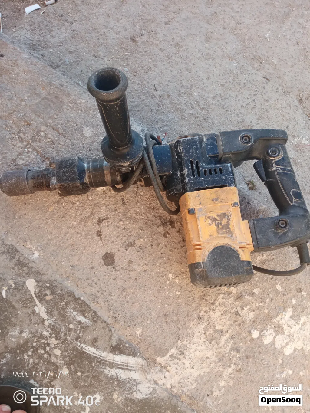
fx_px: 275
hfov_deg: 58.9
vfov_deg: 73.9
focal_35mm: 23
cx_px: 155
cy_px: 206
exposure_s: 1/215
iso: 100
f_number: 1.8
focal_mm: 3.64
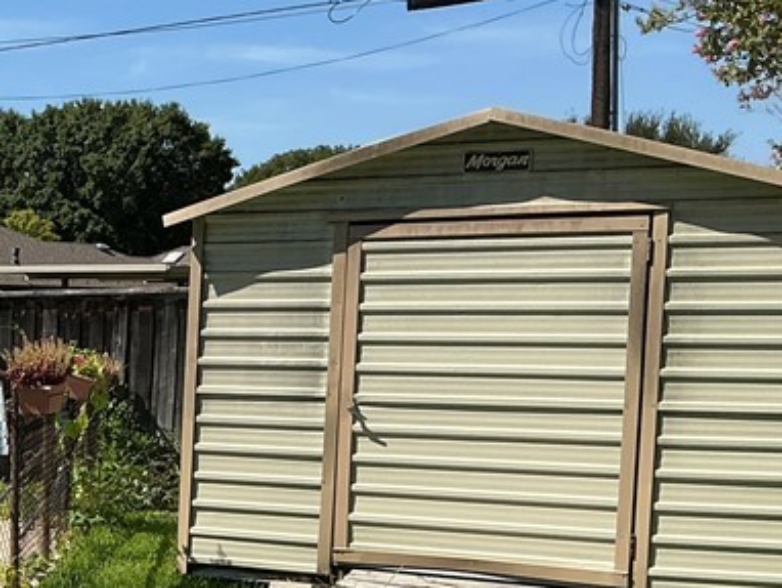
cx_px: -264
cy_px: 508
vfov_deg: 19.4
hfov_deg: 22.8
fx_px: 1695
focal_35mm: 75
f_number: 1.8
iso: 25
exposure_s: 1/2227
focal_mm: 3
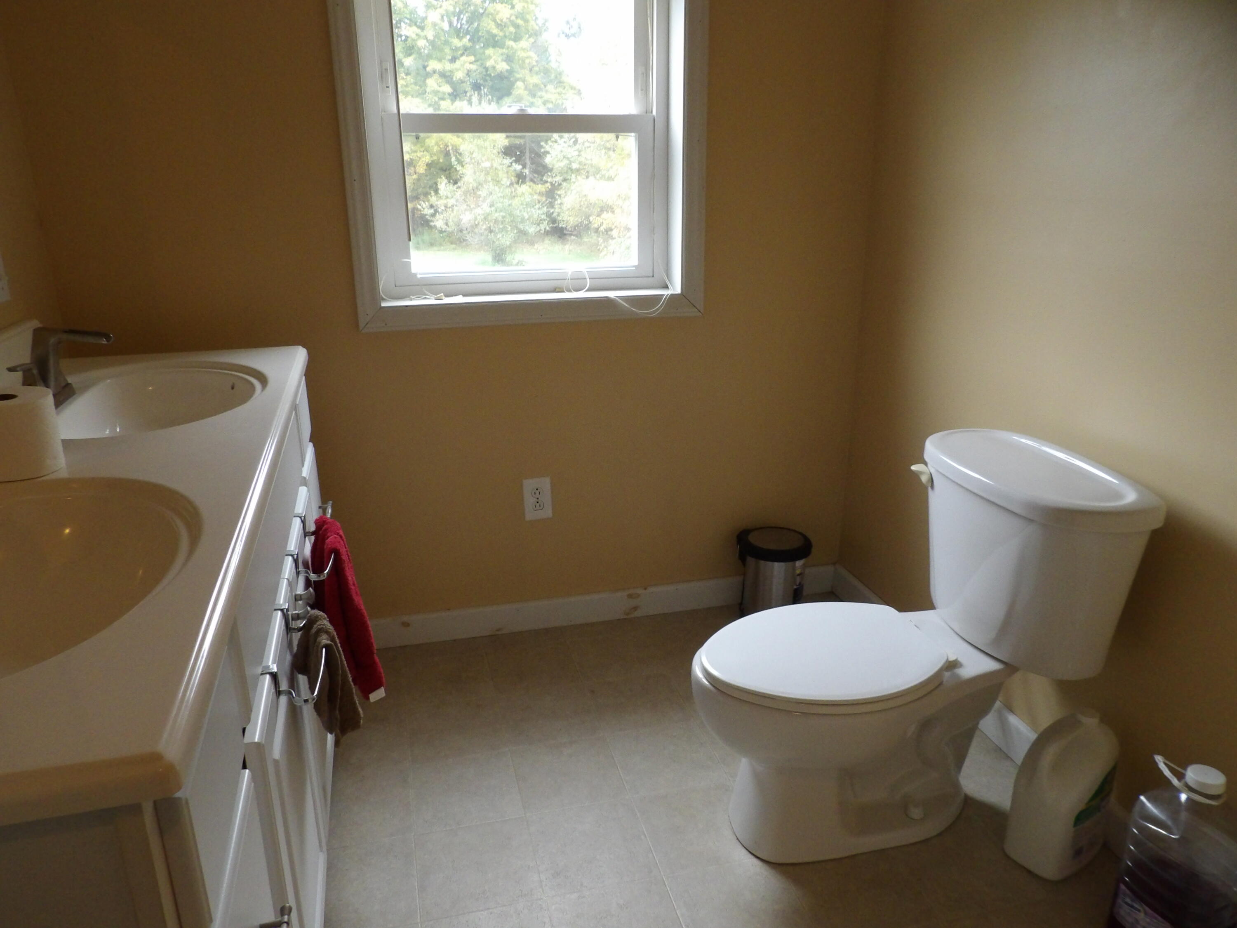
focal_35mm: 24
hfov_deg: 71.6
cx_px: 618
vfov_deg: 56.8
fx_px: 858
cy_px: 464
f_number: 3.2
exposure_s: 1/60
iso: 405
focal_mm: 4.3
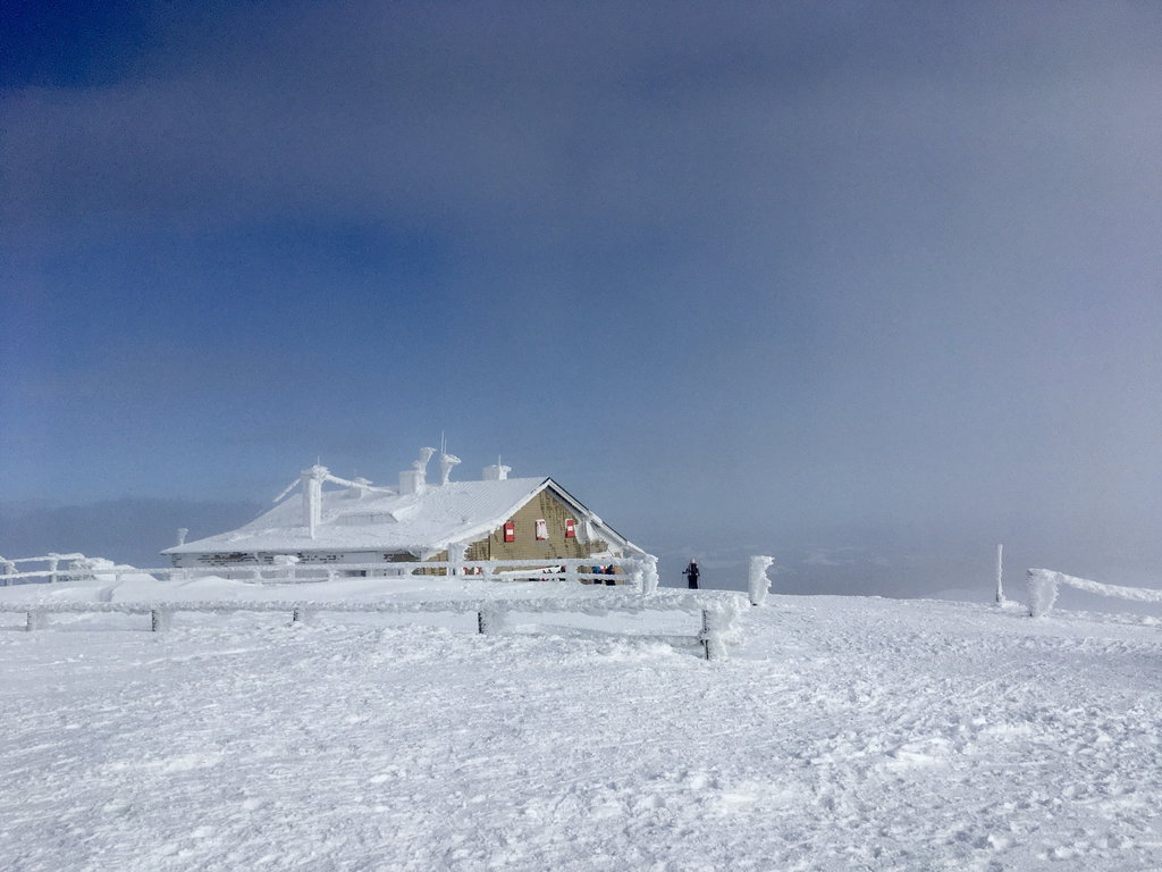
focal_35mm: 29
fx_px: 973
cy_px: 436
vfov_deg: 48.2
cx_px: 581
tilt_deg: +4.8
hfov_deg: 61.7
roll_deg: +3.0
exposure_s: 1/5917
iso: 25
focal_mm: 4.15
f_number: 2.2
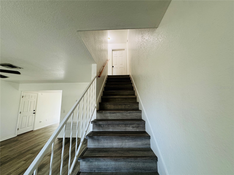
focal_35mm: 14
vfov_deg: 85.7
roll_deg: -0.1
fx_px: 95
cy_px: 88
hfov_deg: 102.1
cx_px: 117
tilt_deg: +9.5
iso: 250
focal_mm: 2.22
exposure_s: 1/60
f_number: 2.2
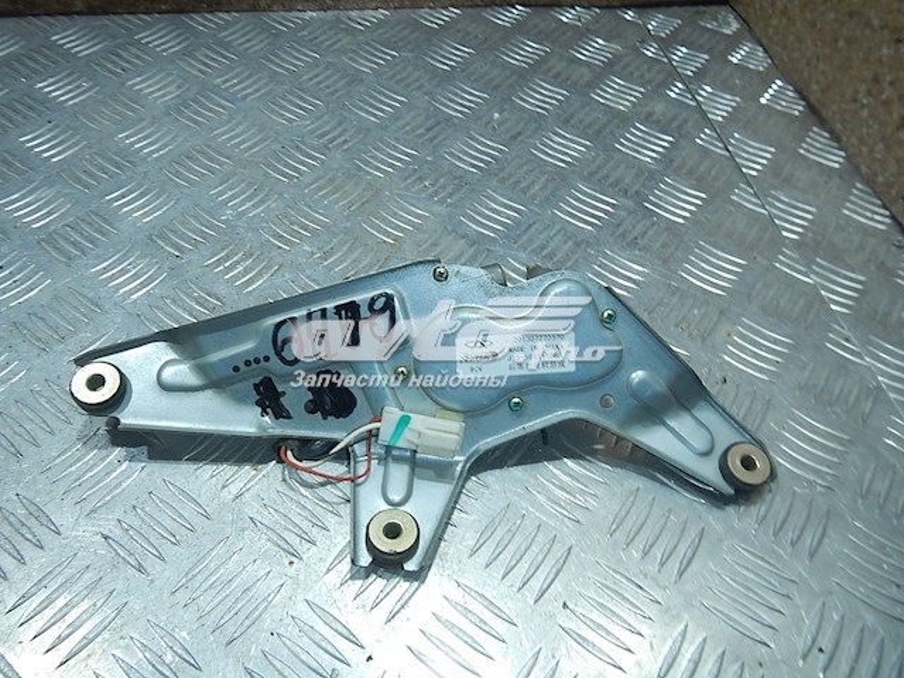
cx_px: 452
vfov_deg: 49.7
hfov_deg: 63.4
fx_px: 731
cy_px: 339
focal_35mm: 28
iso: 125
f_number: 3.9
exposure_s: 1/30
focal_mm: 5
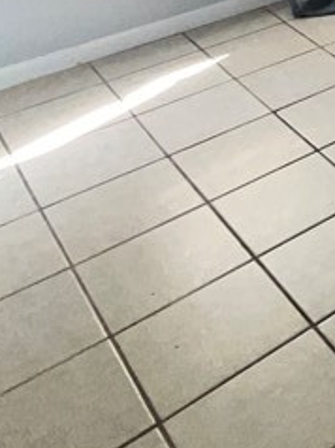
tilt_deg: -21.1
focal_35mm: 56
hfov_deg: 17.7
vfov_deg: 29.6
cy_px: -87
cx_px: 681
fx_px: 724
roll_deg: -2.4
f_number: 1.8
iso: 160
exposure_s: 1/107
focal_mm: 1.57
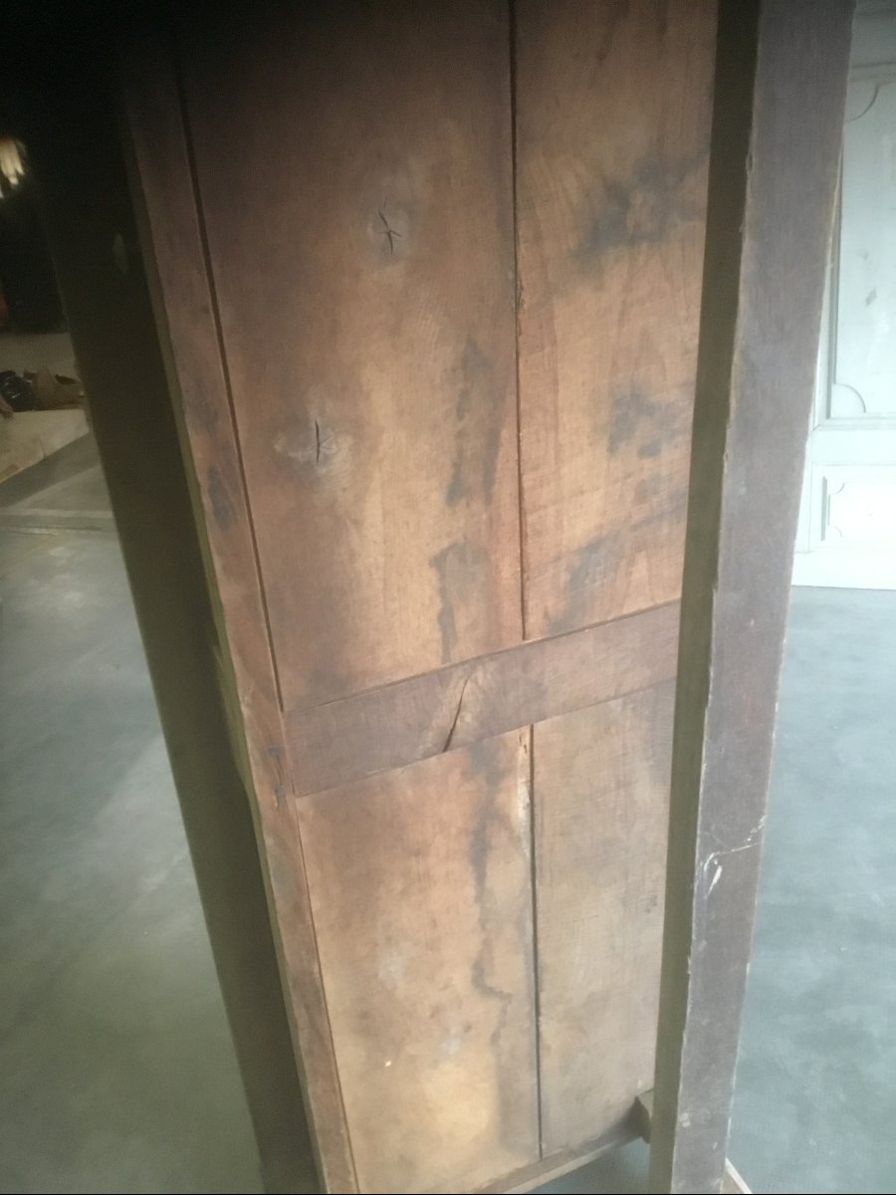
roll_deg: +6.6
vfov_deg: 58.4
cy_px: 598
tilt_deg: -23.1
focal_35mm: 31
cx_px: 448
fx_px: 1070
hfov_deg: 45.4
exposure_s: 1/17
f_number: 2.4
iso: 500
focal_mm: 3.3
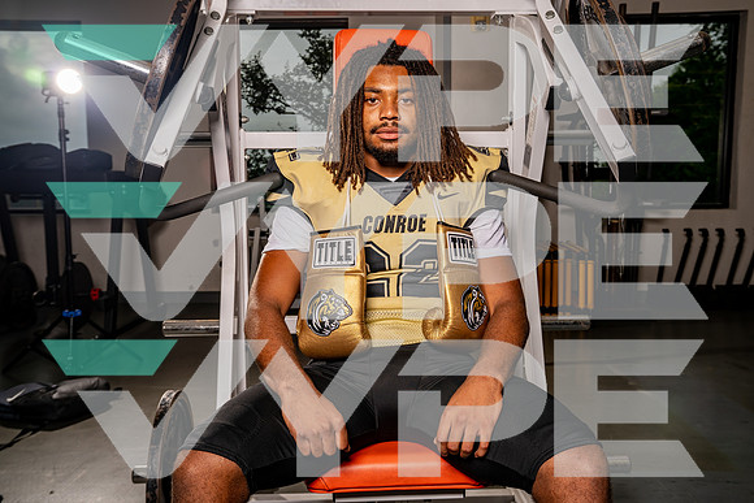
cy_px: 252
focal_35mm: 34
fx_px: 712
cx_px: 377
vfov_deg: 38.9
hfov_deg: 55.8
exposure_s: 1/320
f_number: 5.6
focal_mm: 34
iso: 100
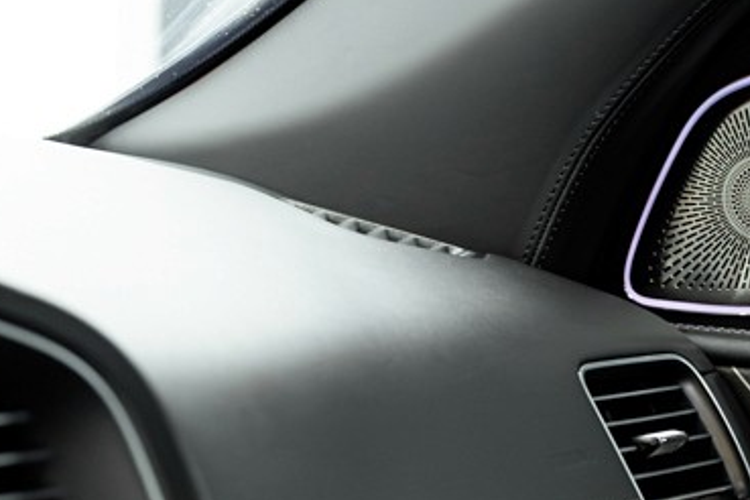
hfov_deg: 11.0
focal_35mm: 183
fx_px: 3812
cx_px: 919
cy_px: 665
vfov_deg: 7.4
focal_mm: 50
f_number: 2.8
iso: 5000
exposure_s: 1/250
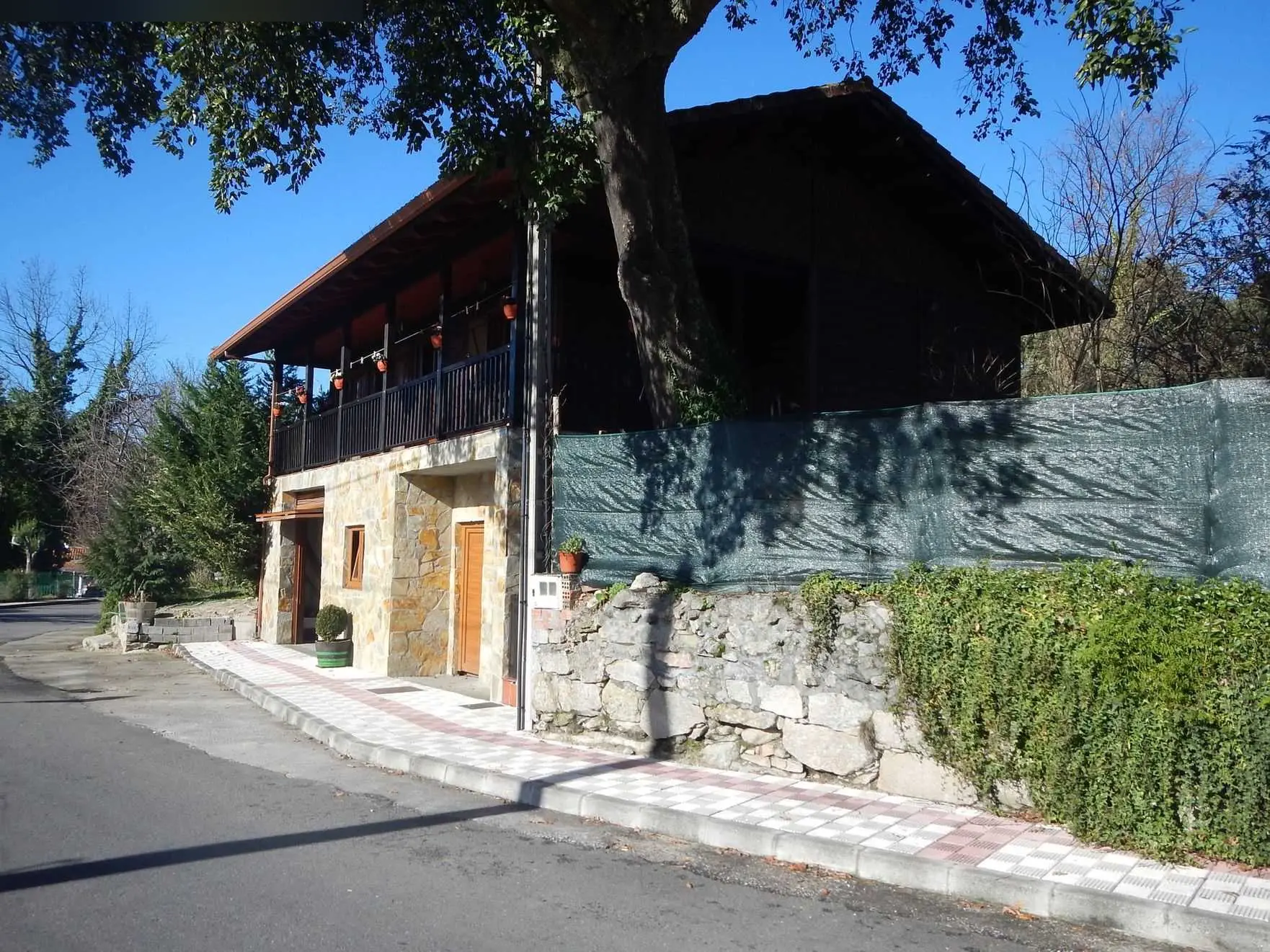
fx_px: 1027
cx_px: 635
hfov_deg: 63.5
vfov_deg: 49.7
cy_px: 476
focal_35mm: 28
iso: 125
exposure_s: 1/640
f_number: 3.9
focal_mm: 5
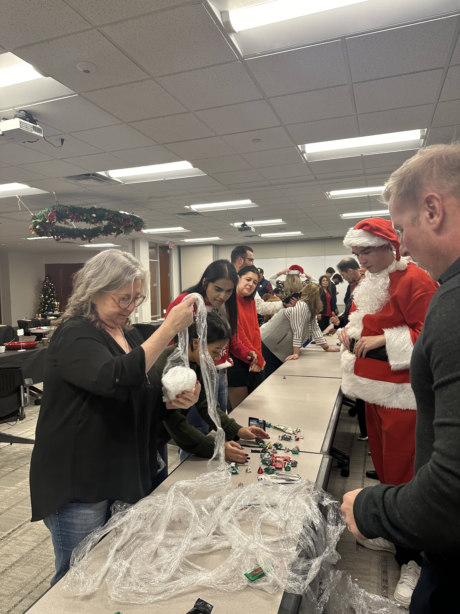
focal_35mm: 24
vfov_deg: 71.6
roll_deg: +1.0
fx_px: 425
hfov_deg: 56.8
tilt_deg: -2.8
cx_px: 230
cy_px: 307
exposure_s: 1/120
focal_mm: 6.86
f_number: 1.78
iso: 200
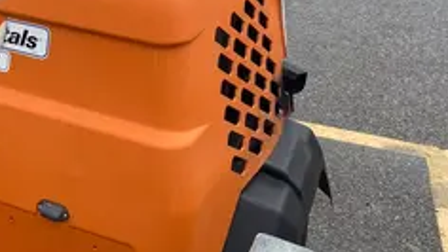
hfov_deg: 29.7
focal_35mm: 66
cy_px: -20
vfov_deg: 17.7
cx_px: -2
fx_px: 784
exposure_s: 1/1866
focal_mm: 4.25
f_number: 1.8
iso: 32
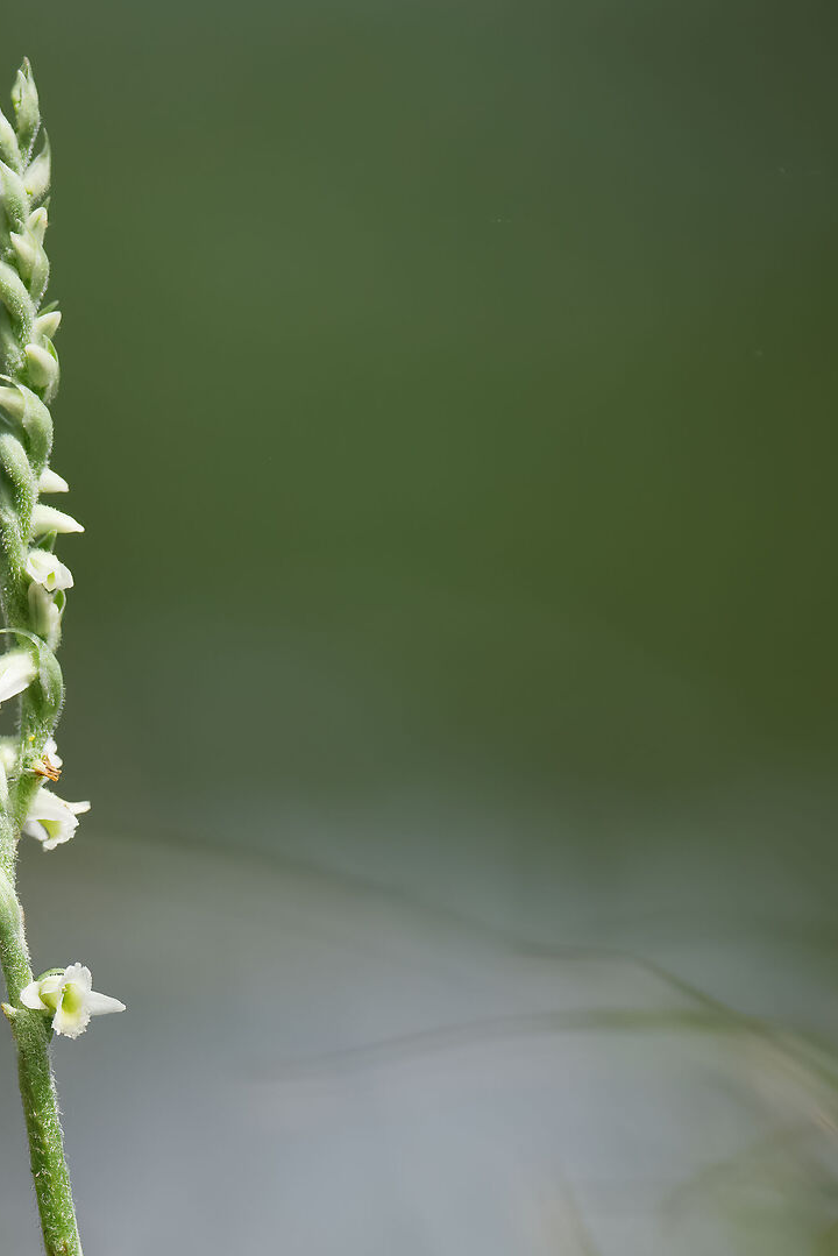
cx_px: -27
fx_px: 40649
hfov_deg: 1.2
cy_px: 1107
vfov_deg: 1.8
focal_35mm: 1165
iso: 640
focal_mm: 524
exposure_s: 1/1250
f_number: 7.1
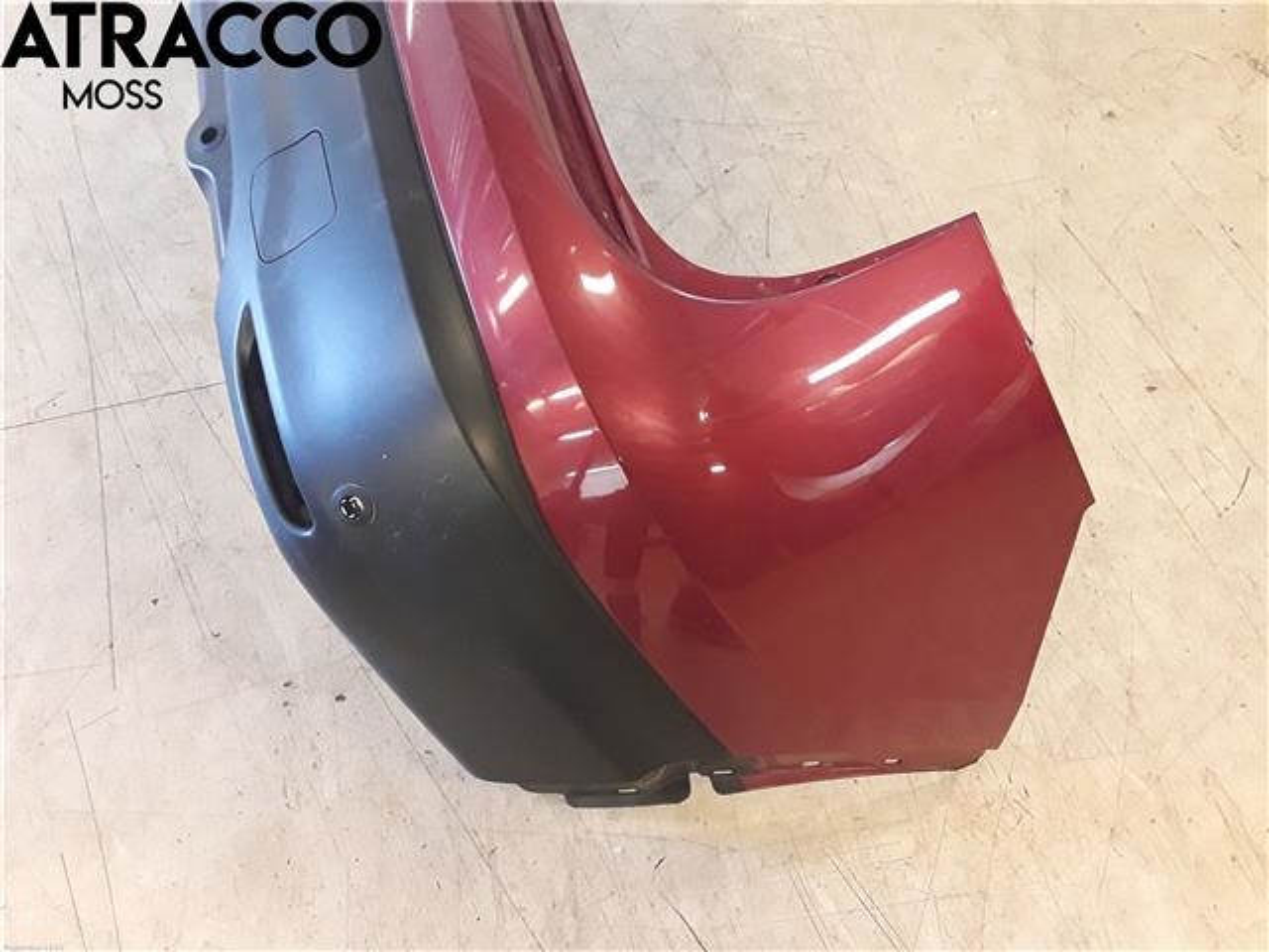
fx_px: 1026
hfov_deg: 63.4
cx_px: 634
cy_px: 476
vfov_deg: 49.7
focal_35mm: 28
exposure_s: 1/50
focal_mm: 2.91
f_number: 1.9
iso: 200
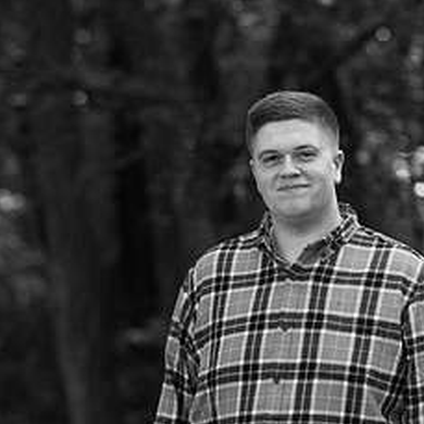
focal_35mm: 170
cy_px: 309
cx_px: 274
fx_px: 2356
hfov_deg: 10.3
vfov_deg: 10.3
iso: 400
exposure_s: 1/400
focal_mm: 102
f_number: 2.8
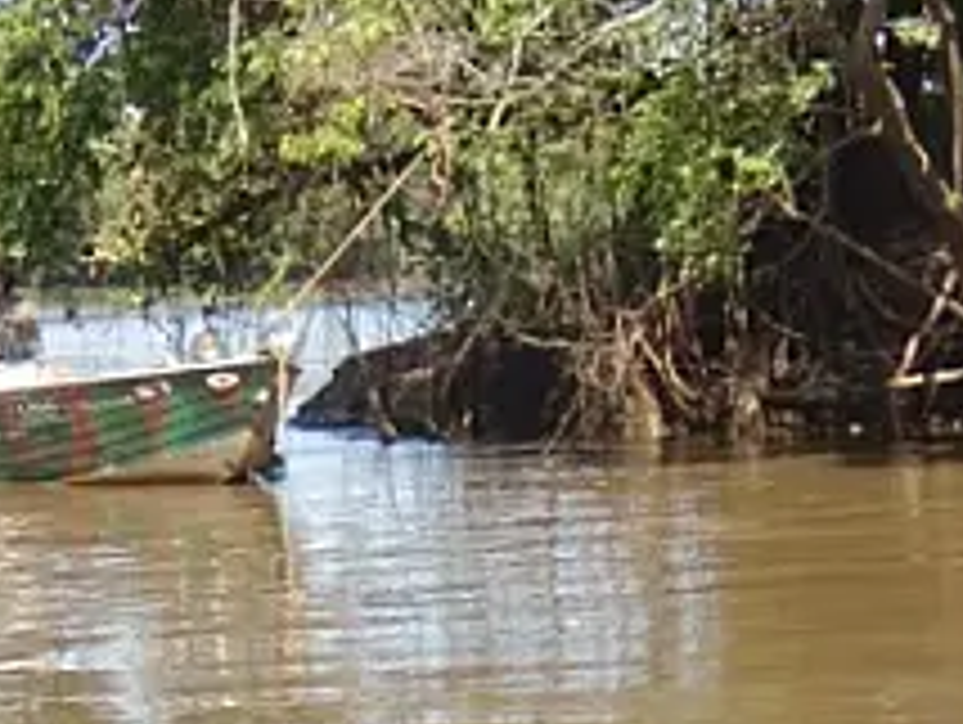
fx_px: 5514
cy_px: 594
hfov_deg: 10.0
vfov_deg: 7.5
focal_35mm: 198
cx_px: 360
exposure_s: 1/125
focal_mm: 18.9
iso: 64
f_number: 5.9
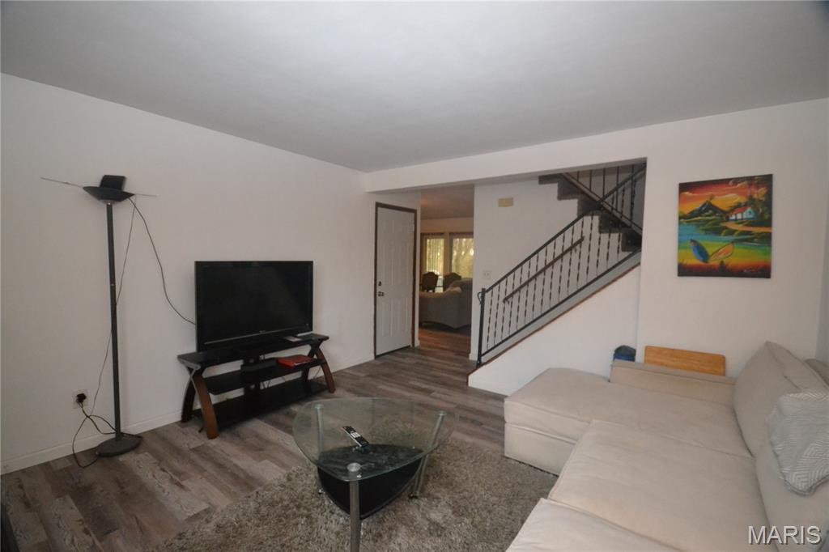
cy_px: 276
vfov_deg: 77.3
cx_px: 414
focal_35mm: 15
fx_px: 345
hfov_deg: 100.4
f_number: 4
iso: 3200
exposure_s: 1/60
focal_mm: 10
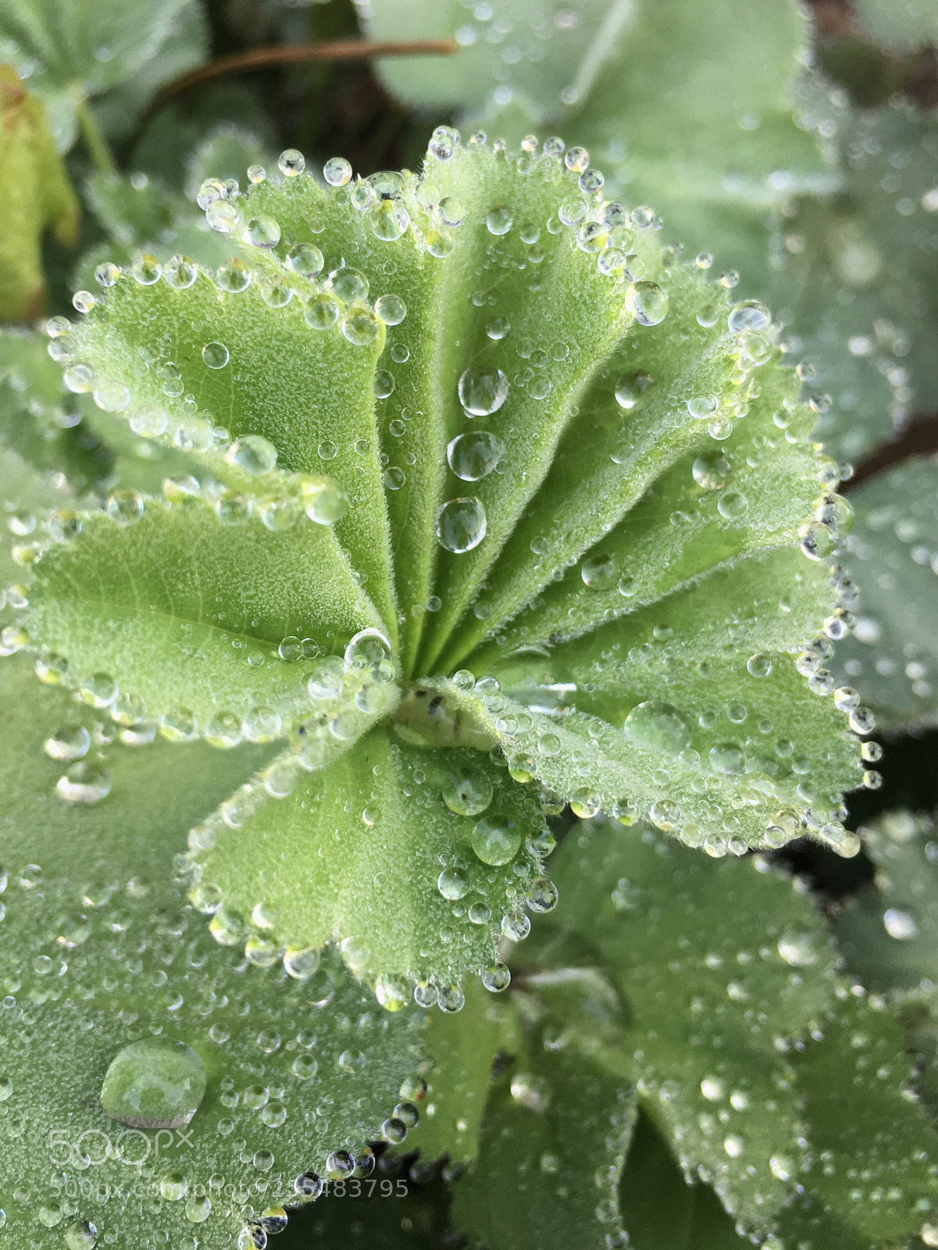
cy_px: 625
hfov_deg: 48.3
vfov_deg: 61.6
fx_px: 1047
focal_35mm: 29
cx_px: 469
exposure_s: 1/100
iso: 40
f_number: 2.2
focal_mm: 4.15
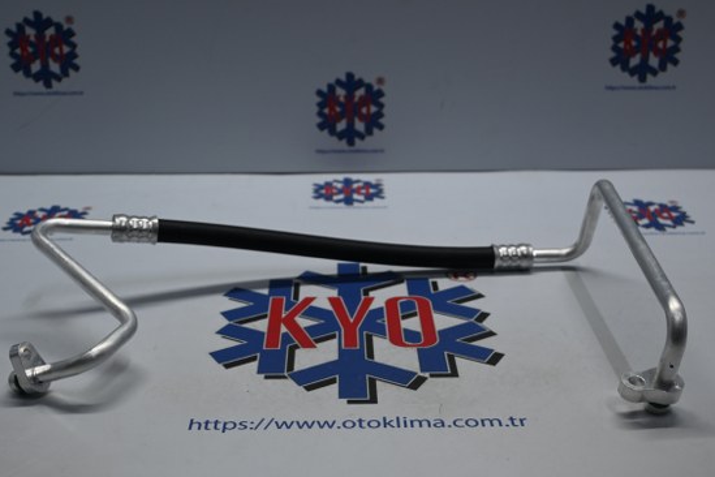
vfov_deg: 28.3
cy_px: 258
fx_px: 944
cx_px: 327
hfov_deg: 41.4
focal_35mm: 48
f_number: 4.8
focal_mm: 29
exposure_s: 1/50
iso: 200
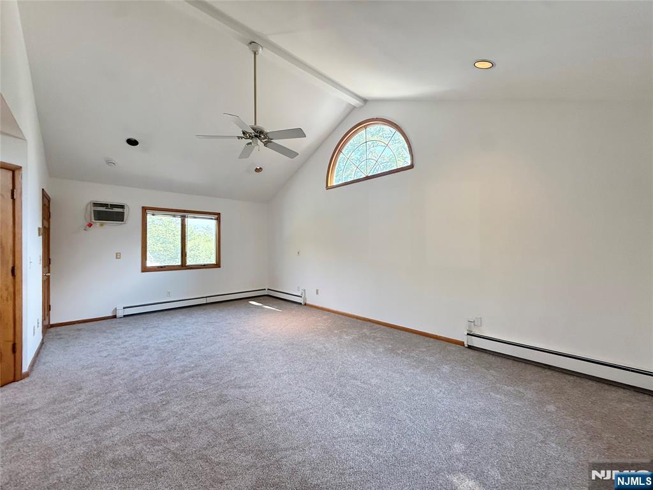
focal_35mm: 14
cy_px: 245
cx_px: 326
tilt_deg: +0.6
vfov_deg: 85.7
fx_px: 264
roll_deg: +0.5
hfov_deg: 102.1
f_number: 2.2
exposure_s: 1/120
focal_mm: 2.22
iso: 160
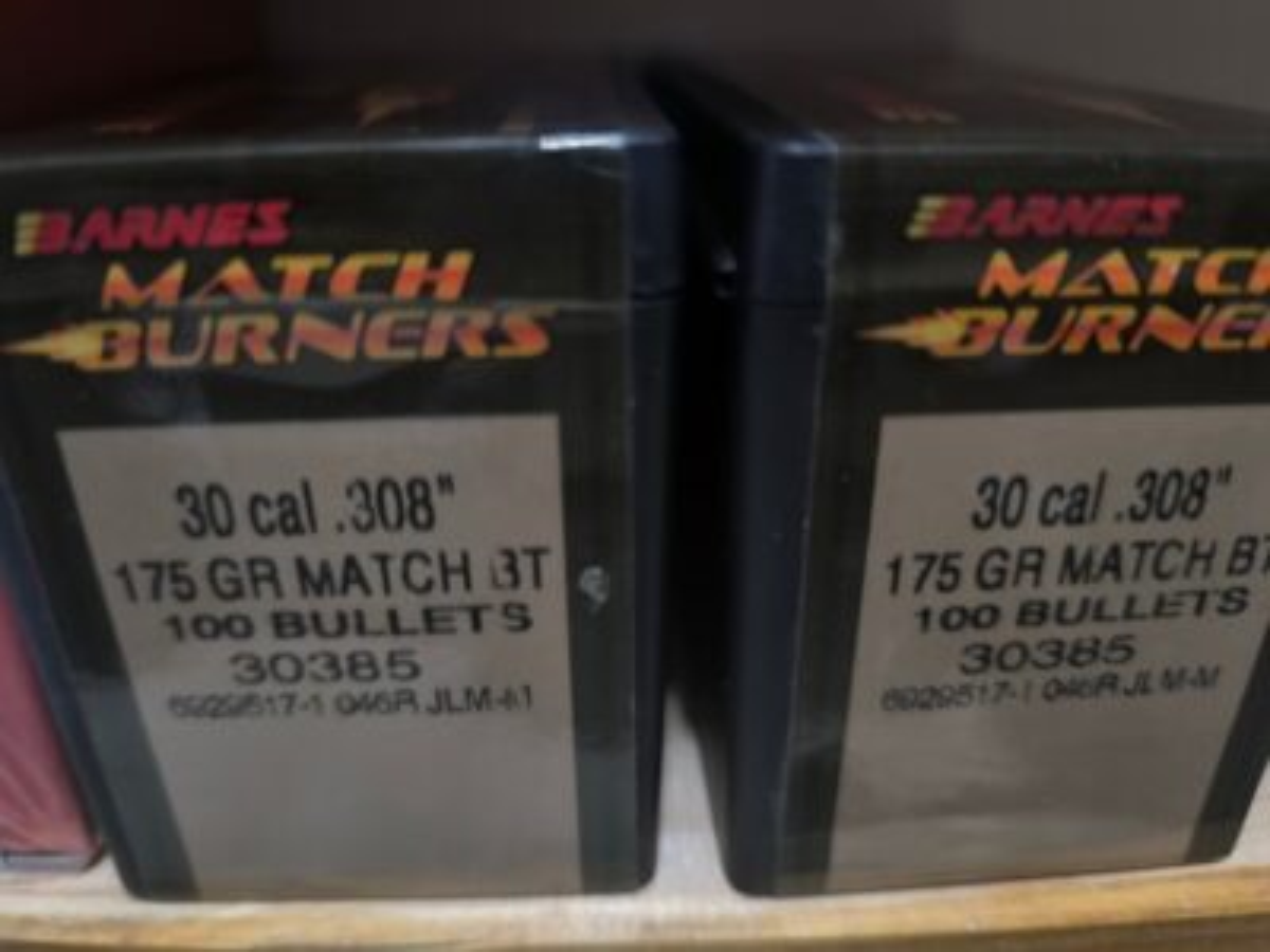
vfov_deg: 58.9
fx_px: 844
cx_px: 635
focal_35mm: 23
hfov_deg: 73.9
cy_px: 476
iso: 1600
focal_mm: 6.14
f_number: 1.65
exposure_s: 1/20
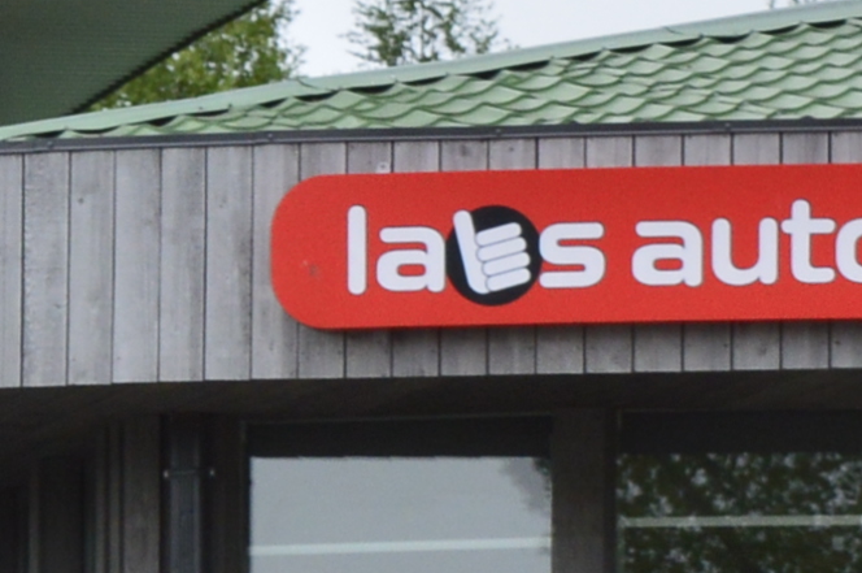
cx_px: -166
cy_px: 1462
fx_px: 12197
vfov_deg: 2.7
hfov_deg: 4.0
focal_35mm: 510
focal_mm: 50
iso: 400
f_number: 10
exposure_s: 1/250
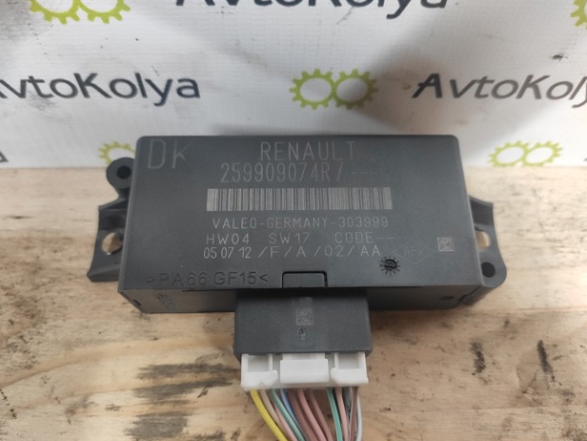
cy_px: 228
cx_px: 301
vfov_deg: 51.3
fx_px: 458
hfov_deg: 65.3
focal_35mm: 27
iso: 1554
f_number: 1.75
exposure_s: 1/50
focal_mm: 4.77
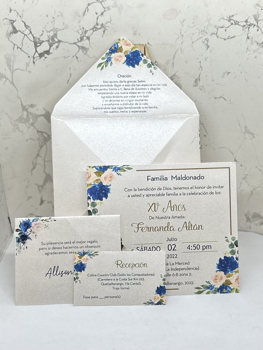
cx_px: 132
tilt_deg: -25.3
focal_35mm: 26
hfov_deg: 53.0
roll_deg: -0.5
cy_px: 175
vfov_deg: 67.3
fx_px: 264
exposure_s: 1/359
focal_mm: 5.7
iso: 50
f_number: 1.5
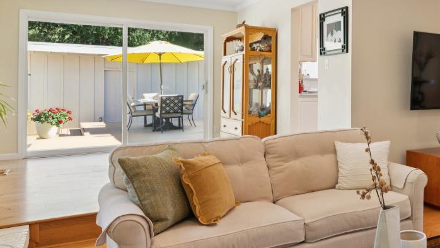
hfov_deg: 48.7
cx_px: 406
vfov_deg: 32.6
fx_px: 420
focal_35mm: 36
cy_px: 87
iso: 320
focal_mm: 16
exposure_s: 1/25
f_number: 9
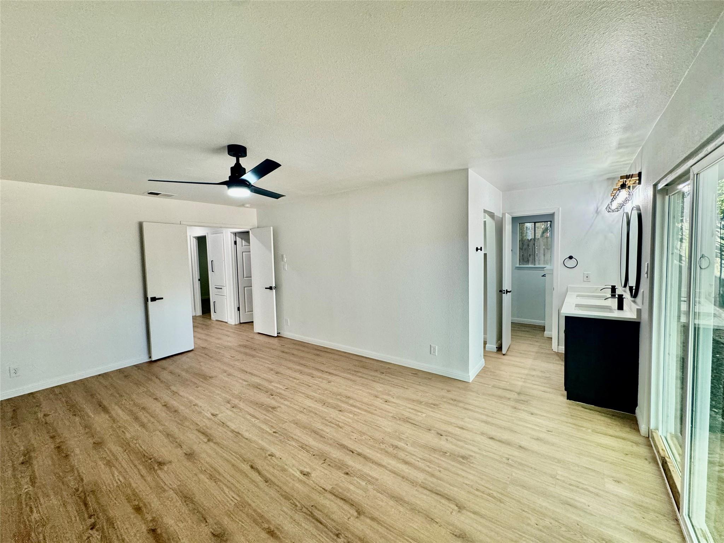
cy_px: 272
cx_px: 362
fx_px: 293
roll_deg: +1.7
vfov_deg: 85.7
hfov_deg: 102.1
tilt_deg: -4.4
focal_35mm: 14
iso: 200
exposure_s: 1/120
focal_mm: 2.22
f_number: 2.2
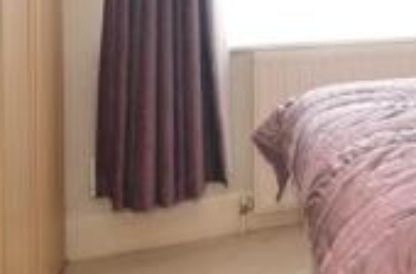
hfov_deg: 28.7
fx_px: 668
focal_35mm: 58
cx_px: 531
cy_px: -44
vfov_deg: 21.7
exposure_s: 1/15
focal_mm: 10
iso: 200
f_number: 8
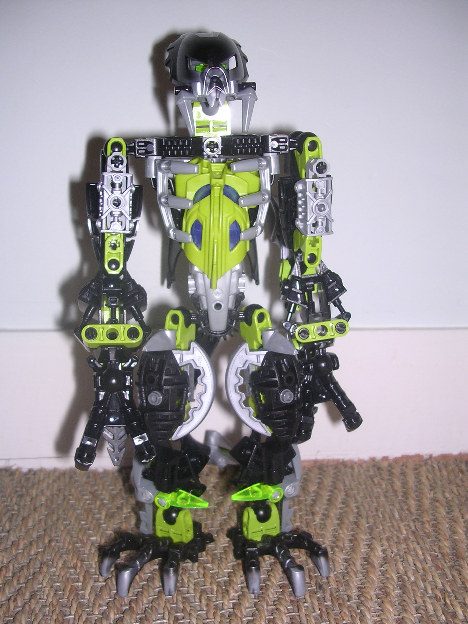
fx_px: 685
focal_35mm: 38
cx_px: 234
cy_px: 312
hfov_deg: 37.7
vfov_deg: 49.0
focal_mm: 5.8
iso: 100
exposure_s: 1/60.1
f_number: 2.8
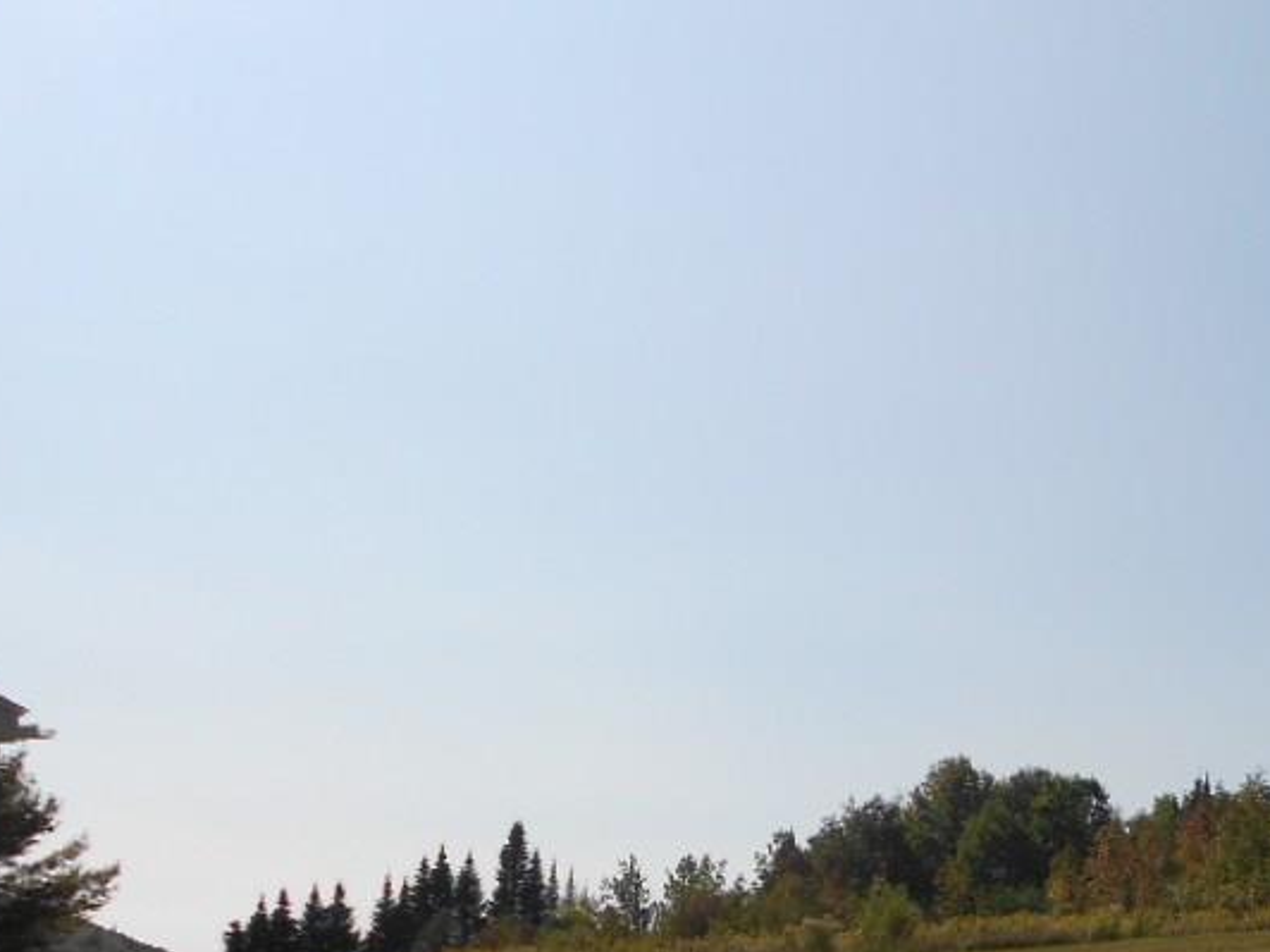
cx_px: 1148
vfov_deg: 28.0
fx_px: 1834
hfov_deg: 35.8
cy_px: 859
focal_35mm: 50
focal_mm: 4.6
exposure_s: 1/250
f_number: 8
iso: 80
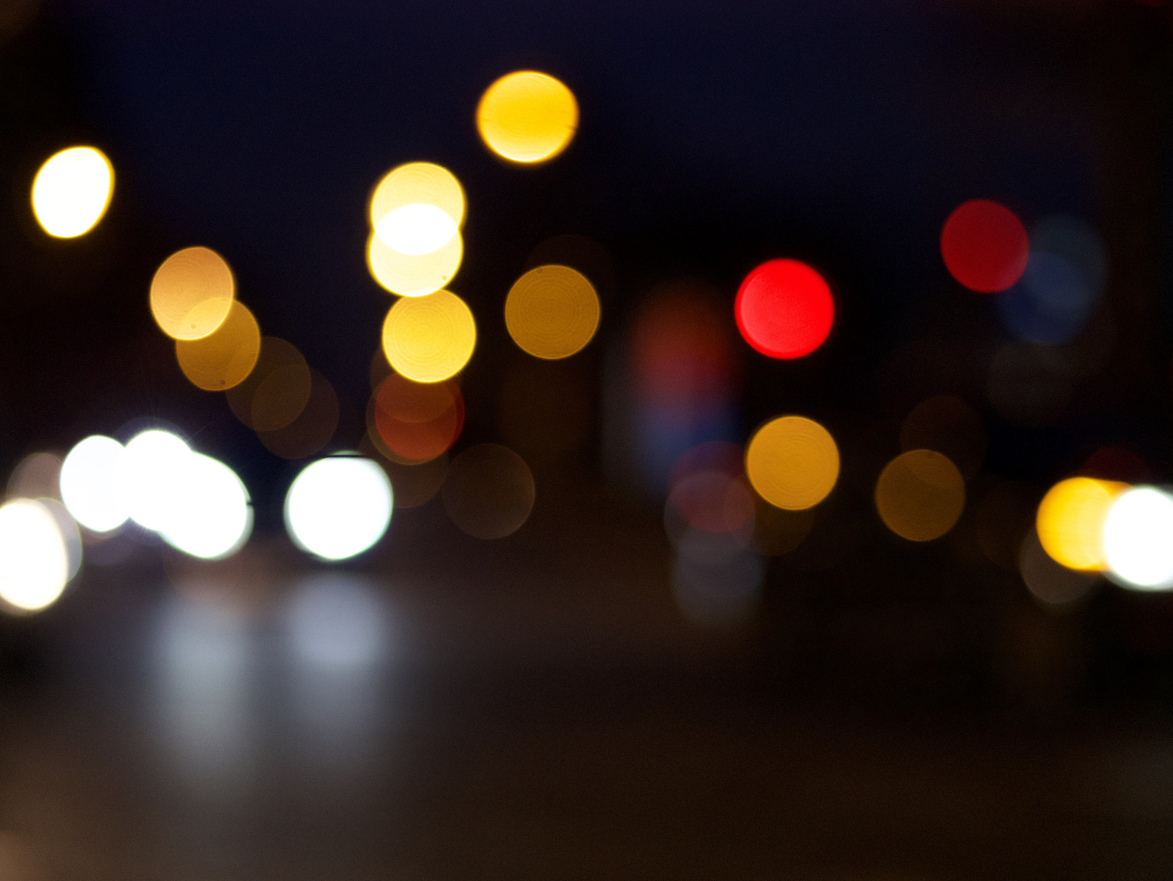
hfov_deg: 22.7
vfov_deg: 17.2
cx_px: 586
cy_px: 440
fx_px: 2916
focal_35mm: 86
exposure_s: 1/250
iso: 1000
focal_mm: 43
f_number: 1.7
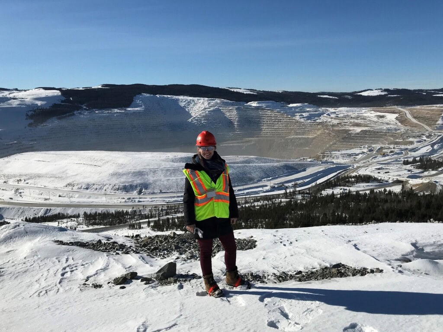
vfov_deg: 49.7
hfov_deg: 63.4
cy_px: 166
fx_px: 358
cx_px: 222
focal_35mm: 28
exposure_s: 1/5650
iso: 20
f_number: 1.8
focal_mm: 4
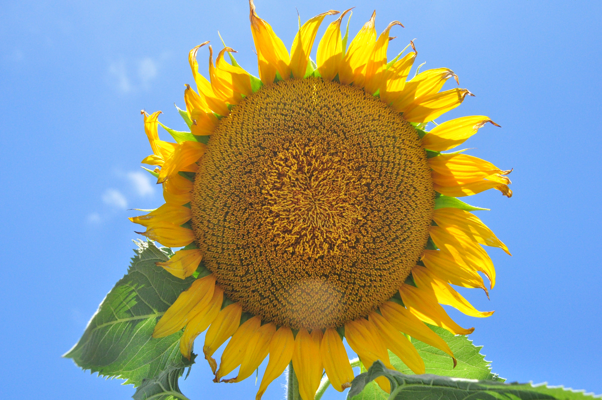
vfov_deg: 28.0
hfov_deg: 41.2
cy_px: 200
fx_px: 802
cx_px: 301
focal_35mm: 48
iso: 1600
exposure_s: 1/3200
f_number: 9
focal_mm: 32
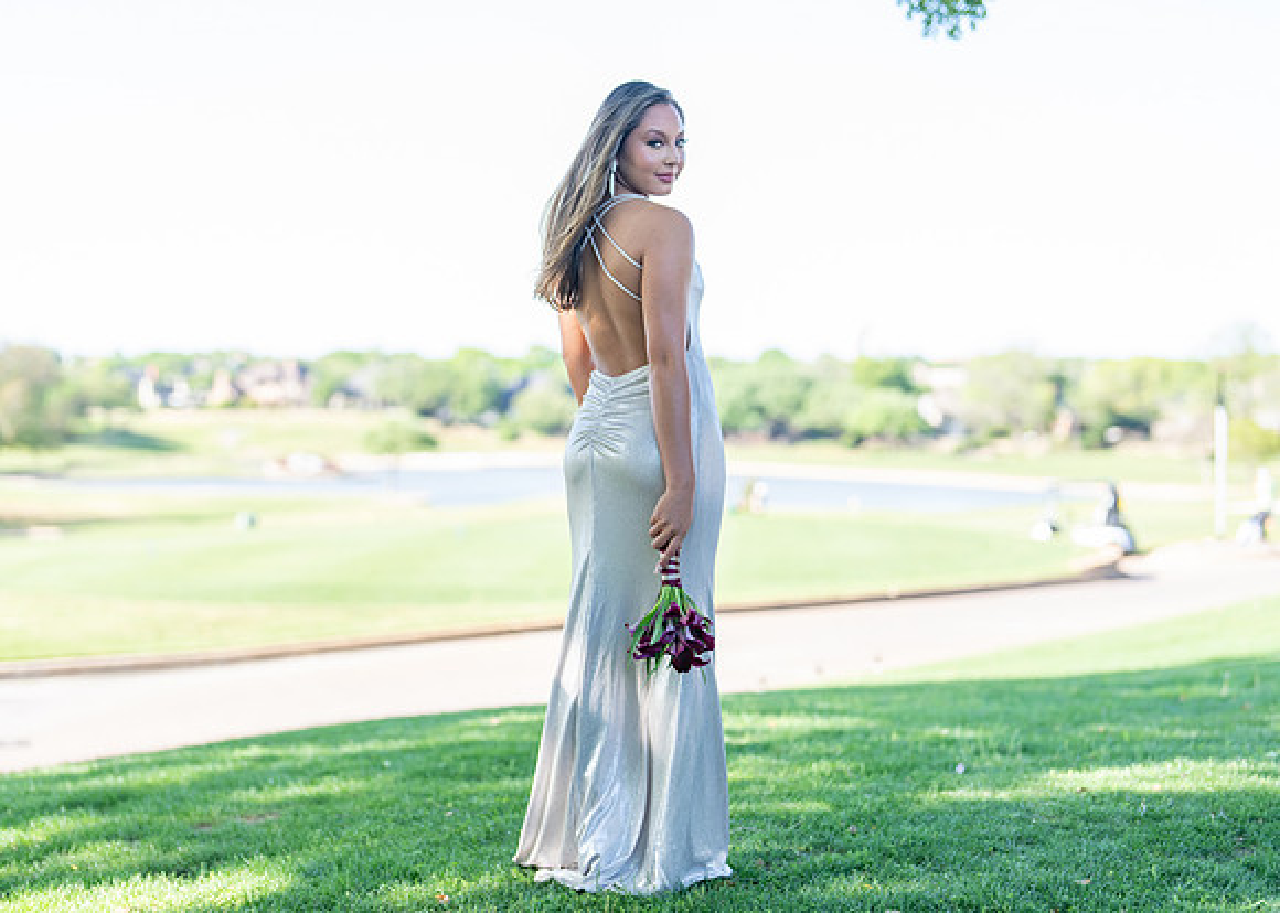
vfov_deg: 25.3
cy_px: 468
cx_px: 610
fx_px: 2035
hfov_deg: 34.9
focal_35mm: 56
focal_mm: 50
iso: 160
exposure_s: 1/1000
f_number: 1.6
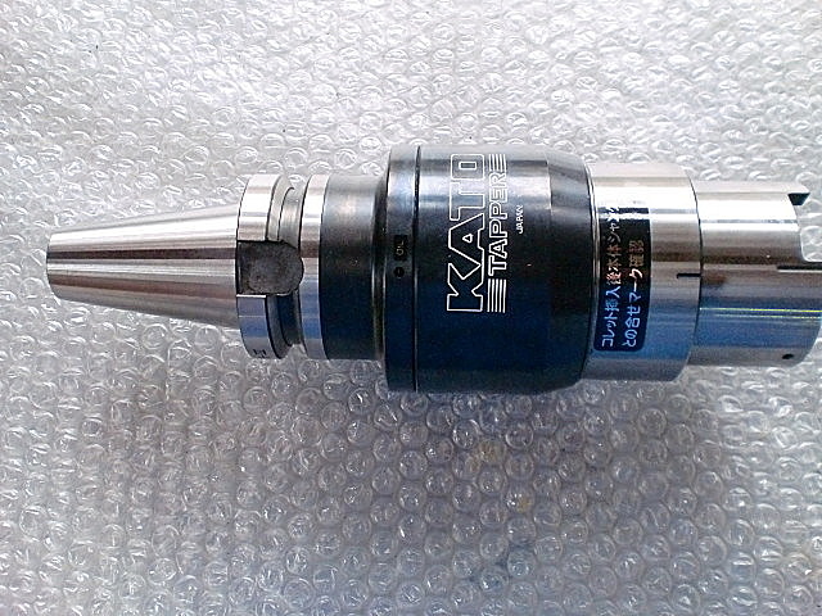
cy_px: 308
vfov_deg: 40.7
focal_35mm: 35
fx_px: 831
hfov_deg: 52.6
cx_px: 411
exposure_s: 1/60
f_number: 3.1
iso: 640
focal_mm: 6.3
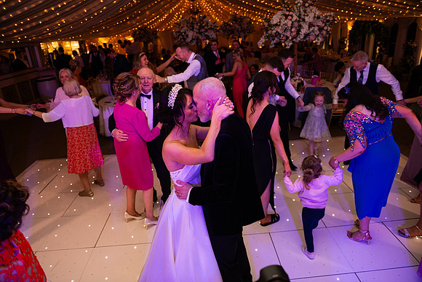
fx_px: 281
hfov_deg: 73.7
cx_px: 211
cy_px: 141
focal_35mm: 24
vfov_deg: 53.2
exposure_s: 1/160
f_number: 3.5
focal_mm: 24
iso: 1000
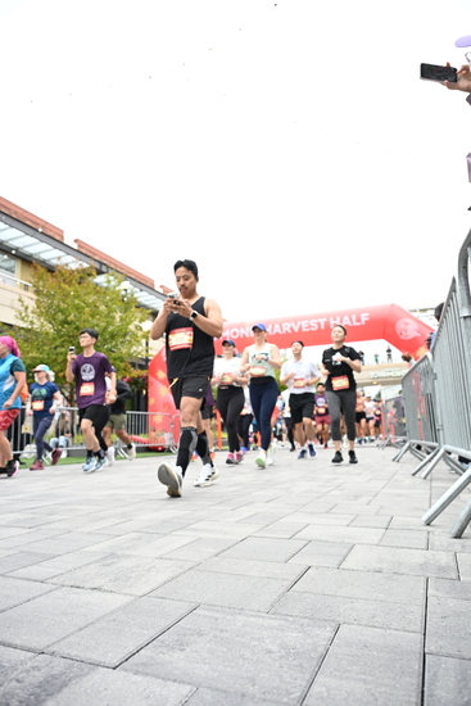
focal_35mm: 24
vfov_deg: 73.7
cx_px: 236
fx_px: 471
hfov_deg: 53.2
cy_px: 353
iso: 2000
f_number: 4
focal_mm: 24
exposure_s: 1/640
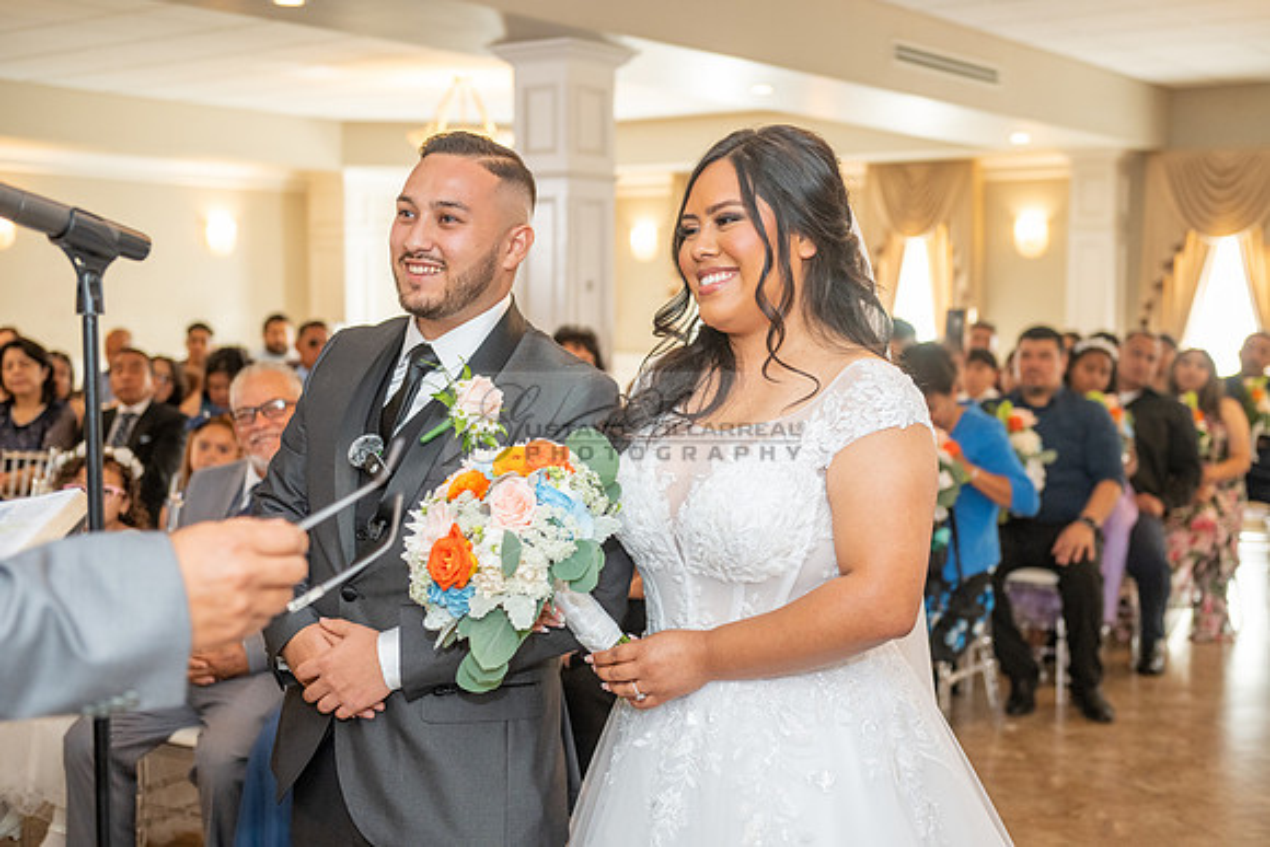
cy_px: 424
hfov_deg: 41.1
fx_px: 1694
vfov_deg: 28.1
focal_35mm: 48
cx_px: 635
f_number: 3.5
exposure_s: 1/200
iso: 1250
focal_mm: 48
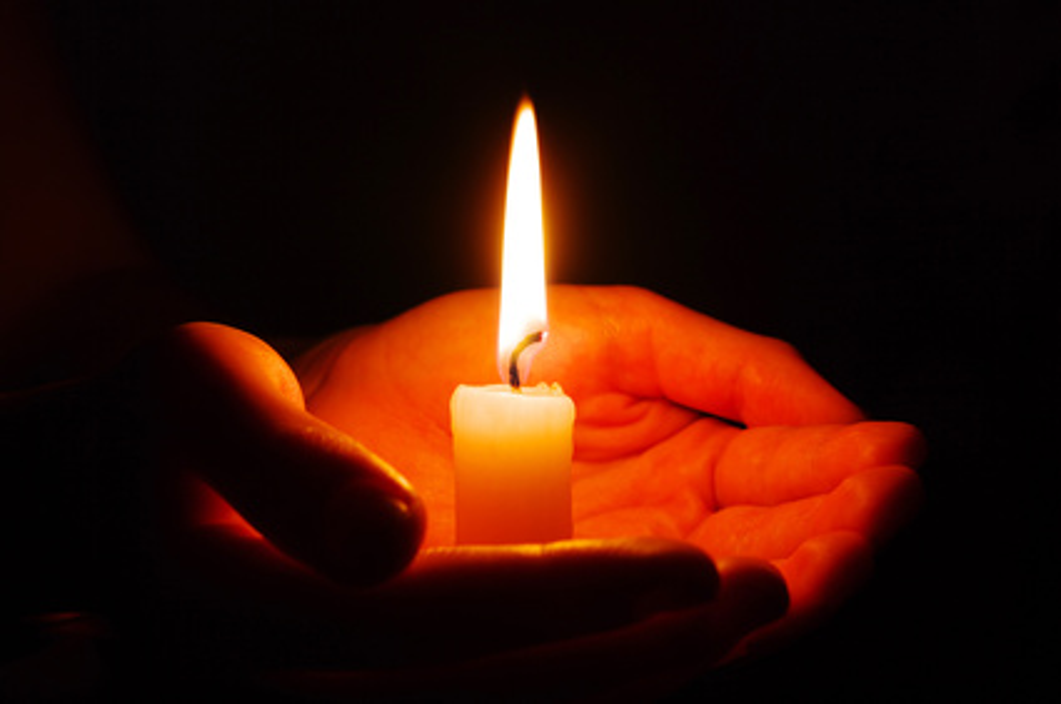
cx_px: 530
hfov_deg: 24.7
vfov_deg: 16.5
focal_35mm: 82
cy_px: 352
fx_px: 2428
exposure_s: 1/3.33
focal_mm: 55
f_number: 9.5
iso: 100
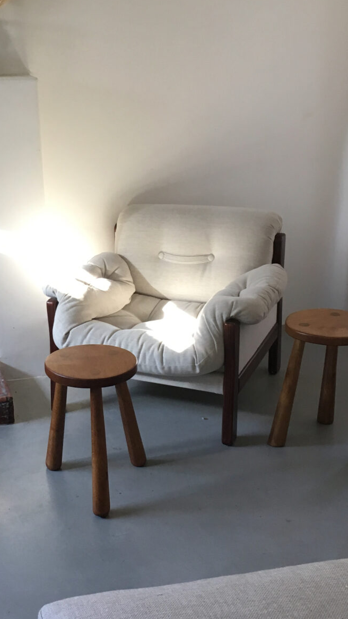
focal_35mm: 52
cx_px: 48
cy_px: 294
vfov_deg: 39.9
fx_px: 853
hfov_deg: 22.6
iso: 80
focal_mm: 4.15
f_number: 2.2
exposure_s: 1/30
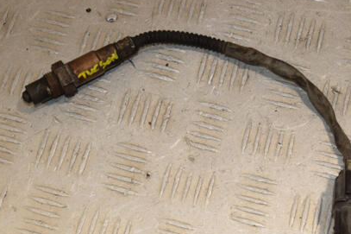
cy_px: 136
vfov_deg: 16.2
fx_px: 819
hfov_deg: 24.2
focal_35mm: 84
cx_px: 183
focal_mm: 38
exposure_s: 1/200
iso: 800
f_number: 9
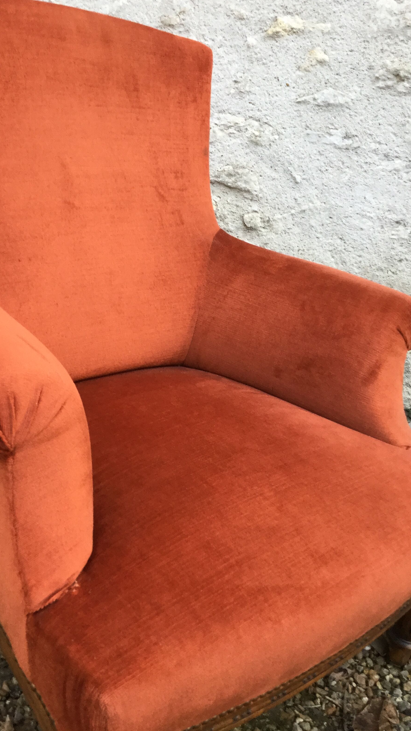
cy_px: 357
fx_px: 678
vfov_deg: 56.6
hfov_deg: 33.4
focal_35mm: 35
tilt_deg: -21.3
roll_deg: -0.4
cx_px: 133
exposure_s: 1/33
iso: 32
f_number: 2.4
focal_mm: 3.3
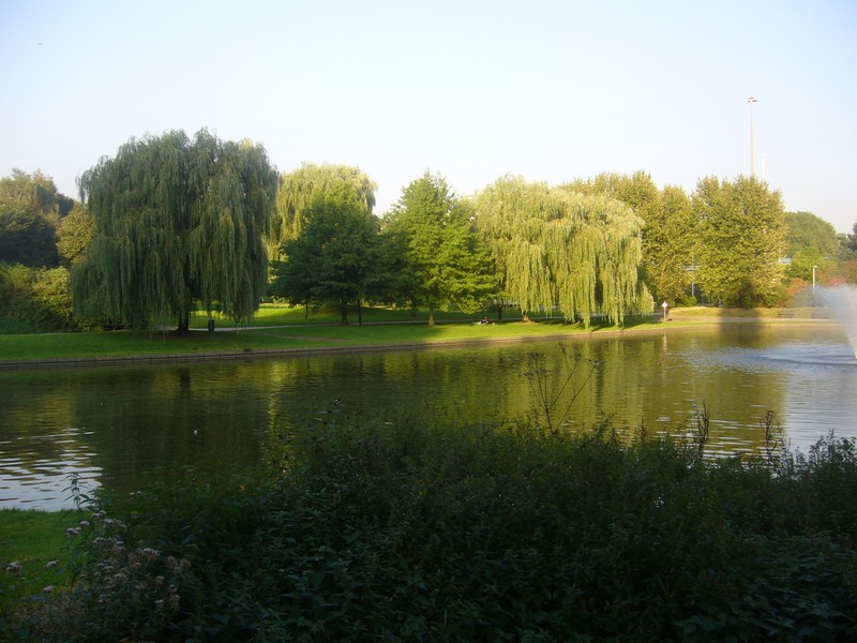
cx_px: 428
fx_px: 867
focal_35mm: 35
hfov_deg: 52.6
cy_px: 322
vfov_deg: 40.7
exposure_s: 1/250
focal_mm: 5.8
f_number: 2.8
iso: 80
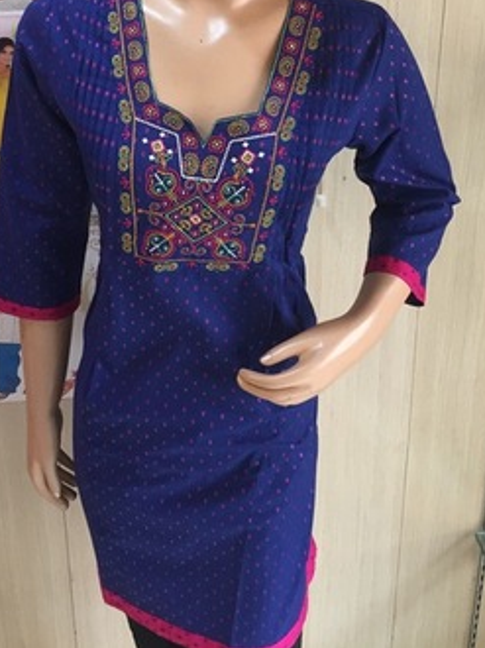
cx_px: 203
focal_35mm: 44
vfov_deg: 41.6
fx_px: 823
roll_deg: +0.9
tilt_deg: -20.4
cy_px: 159
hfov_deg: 32.8
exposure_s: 1/33
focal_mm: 4.15
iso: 100
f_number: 2.2
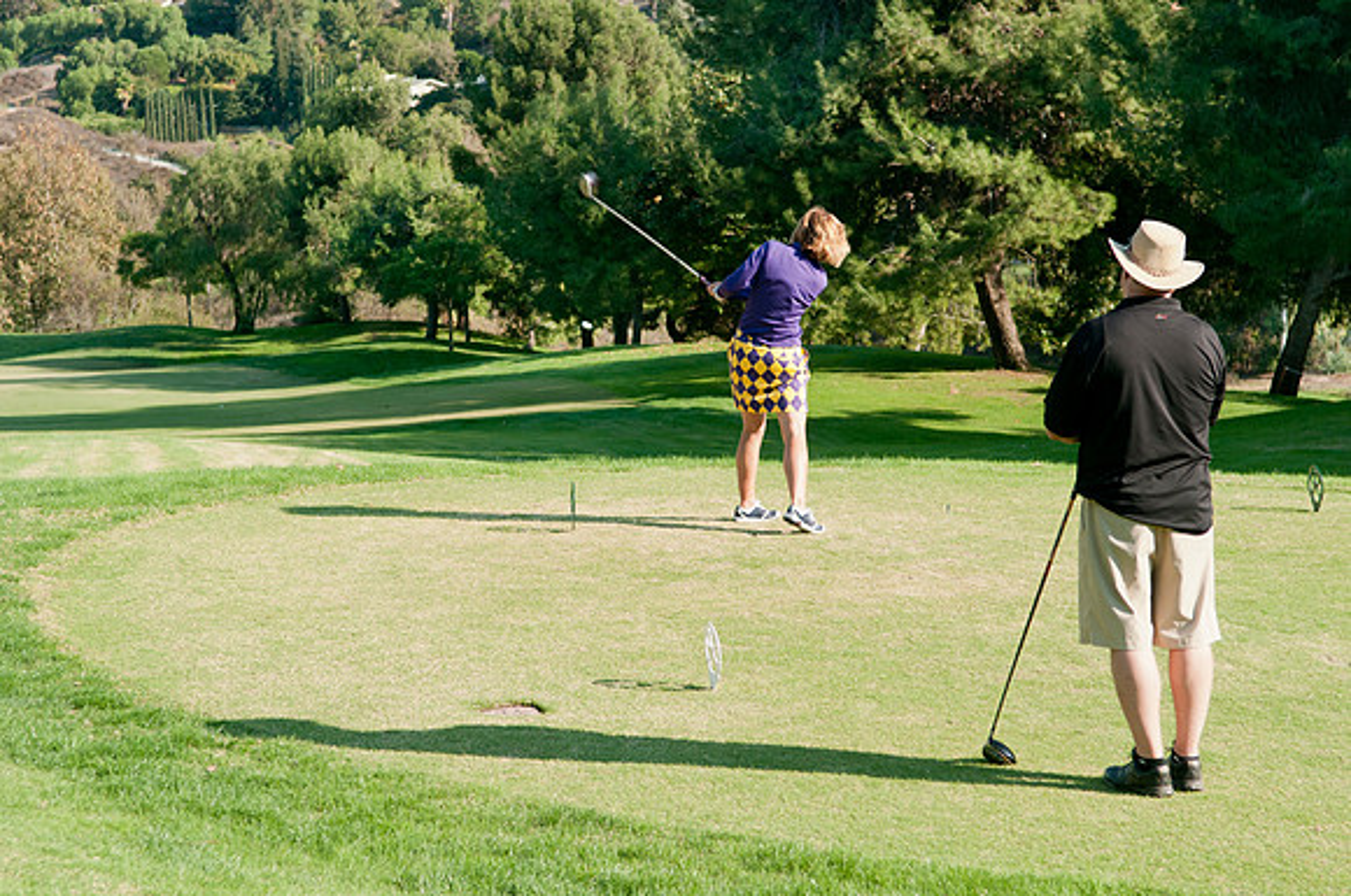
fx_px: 3092
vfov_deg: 16.5
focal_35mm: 82
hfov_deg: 24.6
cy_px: 448
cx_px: 676
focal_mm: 55
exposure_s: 1/320
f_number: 5
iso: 250
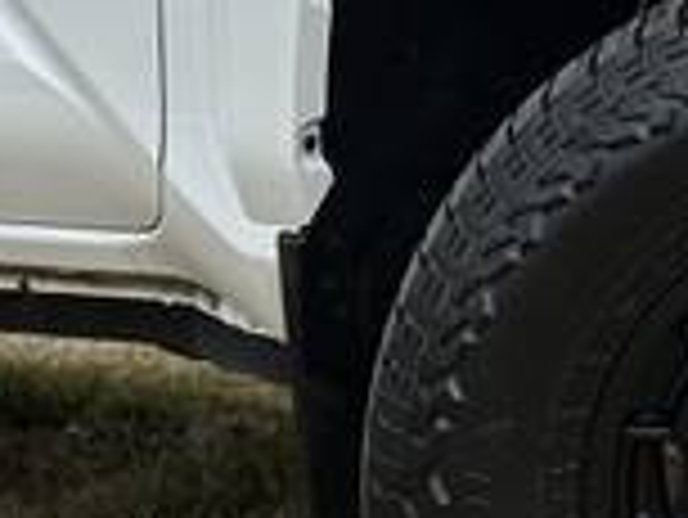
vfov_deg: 7.4
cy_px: -36
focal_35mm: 201
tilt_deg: -2.5
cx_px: 994
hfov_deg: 9.6
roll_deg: -1.0
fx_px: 3998
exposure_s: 1/1145
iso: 64
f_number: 1.78
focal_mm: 6.86
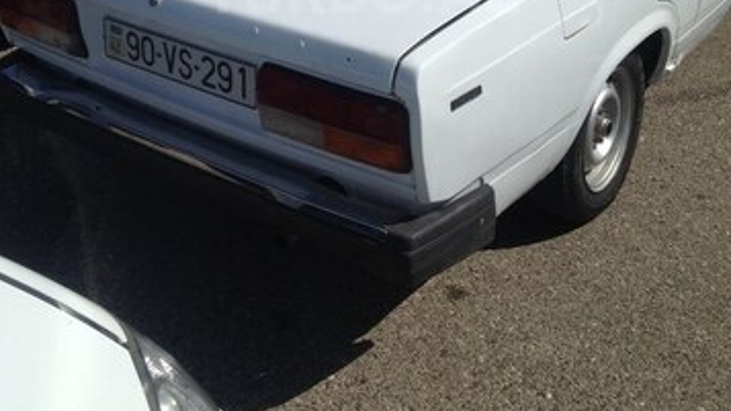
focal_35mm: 53
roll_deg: +2.0
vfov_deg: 21.7
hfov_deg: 39.2
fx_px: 1028
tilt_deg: -21.2
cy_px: -10
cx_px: 362
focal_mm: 4.28
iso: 50
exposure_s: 1/4255
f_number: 2.4
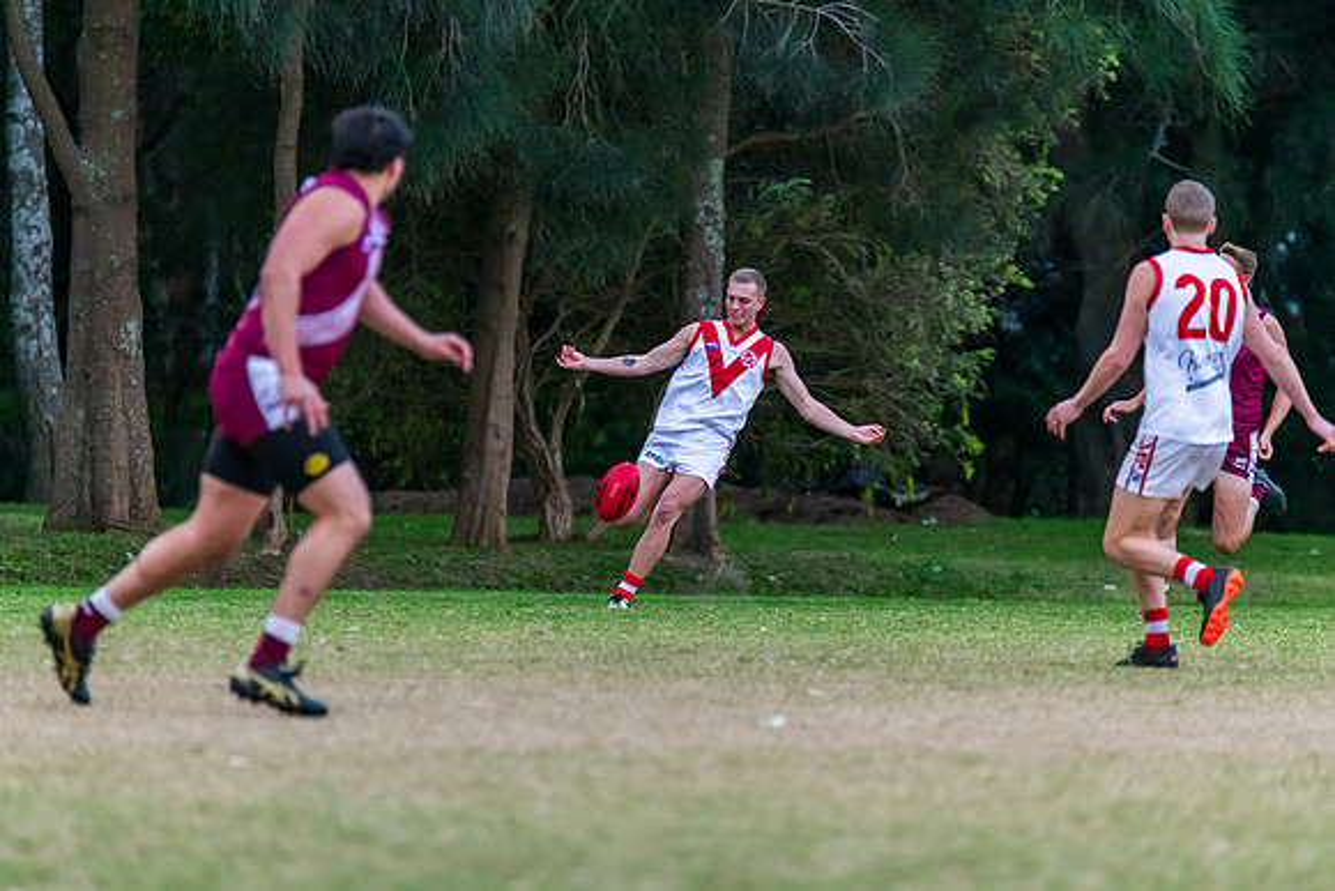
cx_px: 668
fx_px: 16691
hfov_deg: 4.6
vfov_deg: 3.1
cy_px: 446
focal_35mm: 450
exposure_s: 1/1250
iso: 3200
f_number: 6
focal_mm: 450
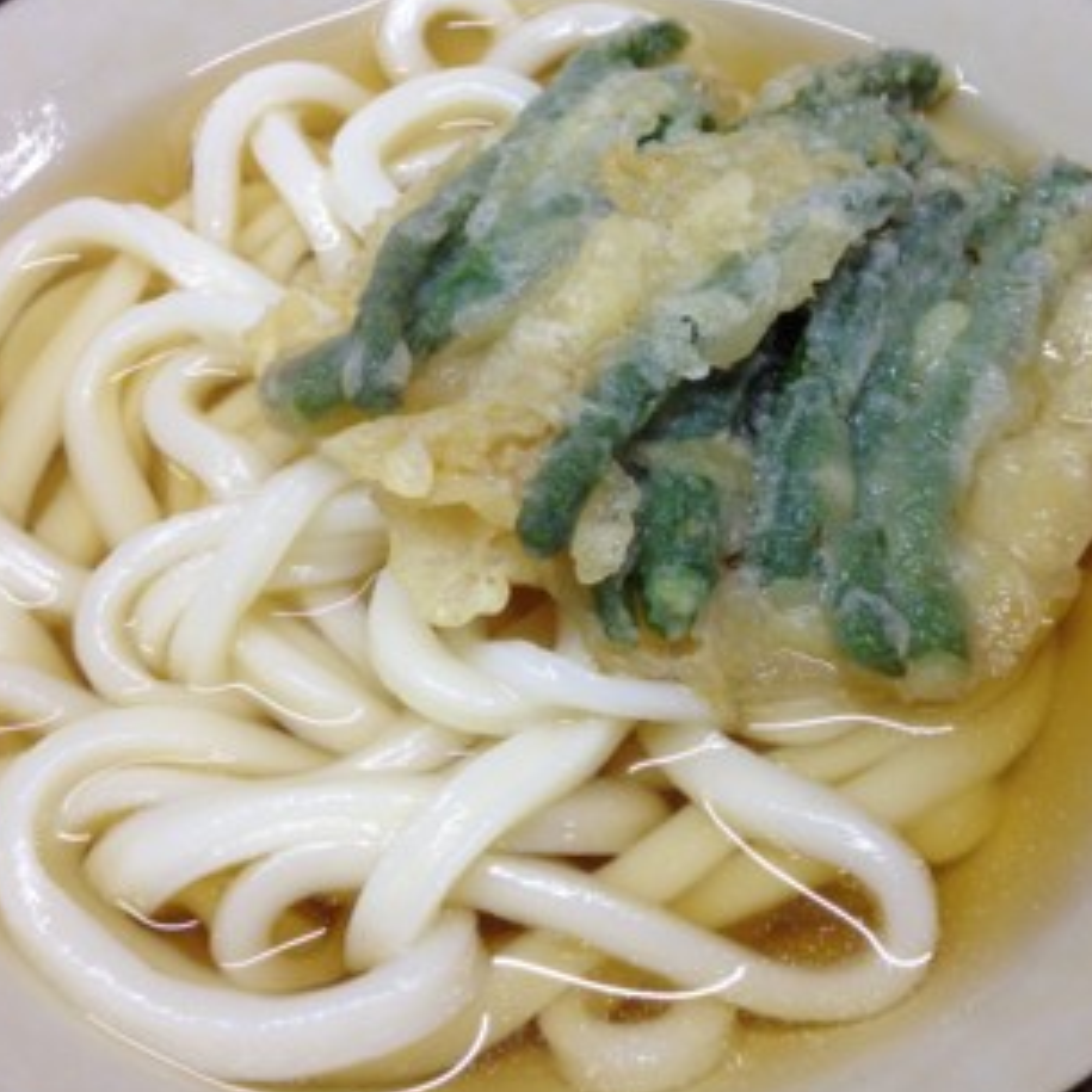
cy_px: 455
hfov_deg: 39.2
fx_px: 1535
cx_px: 555
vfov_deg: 39.1
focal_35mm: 43
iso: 80
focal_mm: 4.12
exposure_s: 1/20
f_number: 2.4
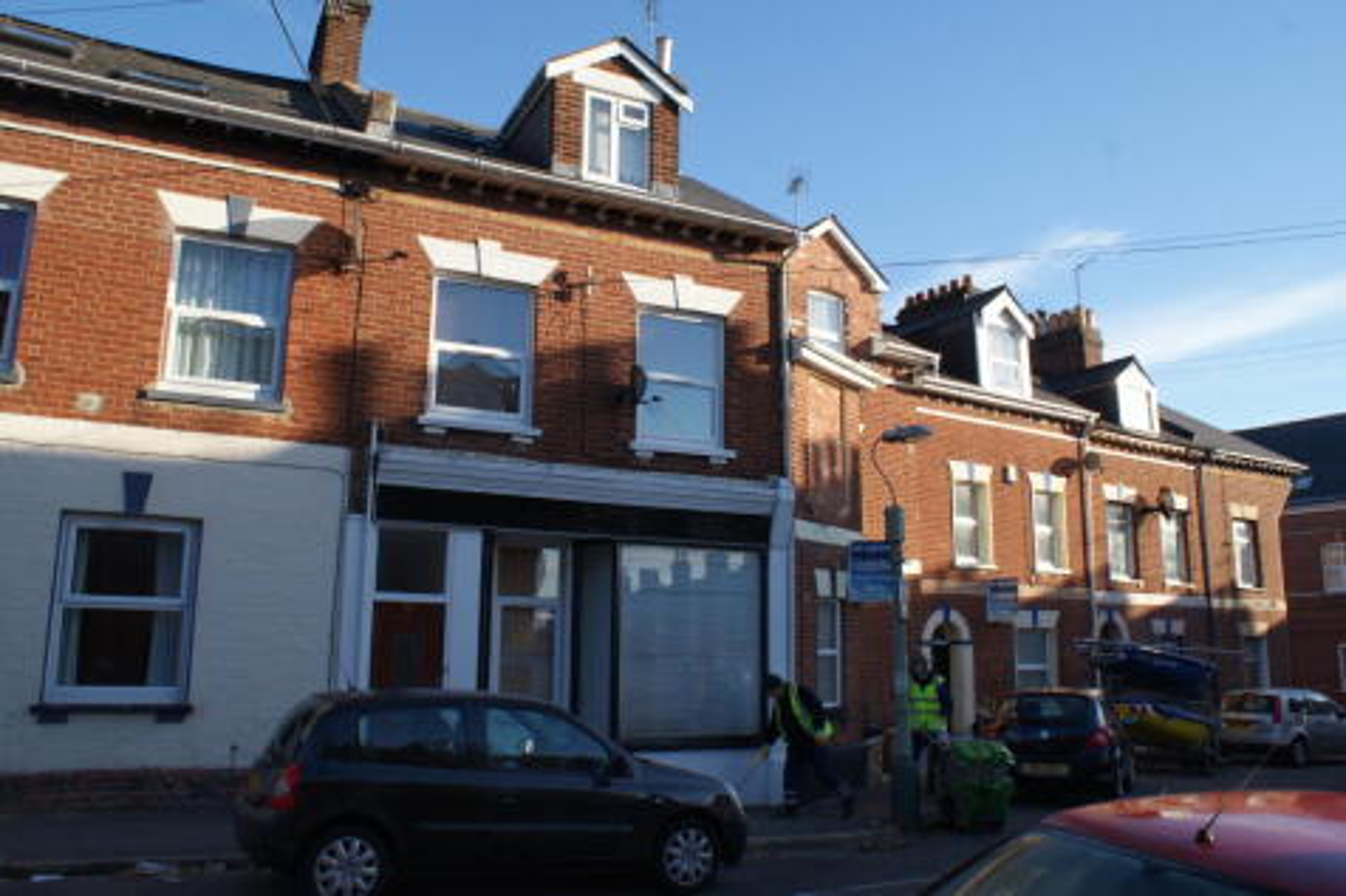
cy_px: 448
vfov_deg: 47.9
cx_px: 673
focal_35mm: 27
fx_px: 1009
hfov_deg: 67.4
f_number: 9
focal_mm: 18
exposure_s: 1/80
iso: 100
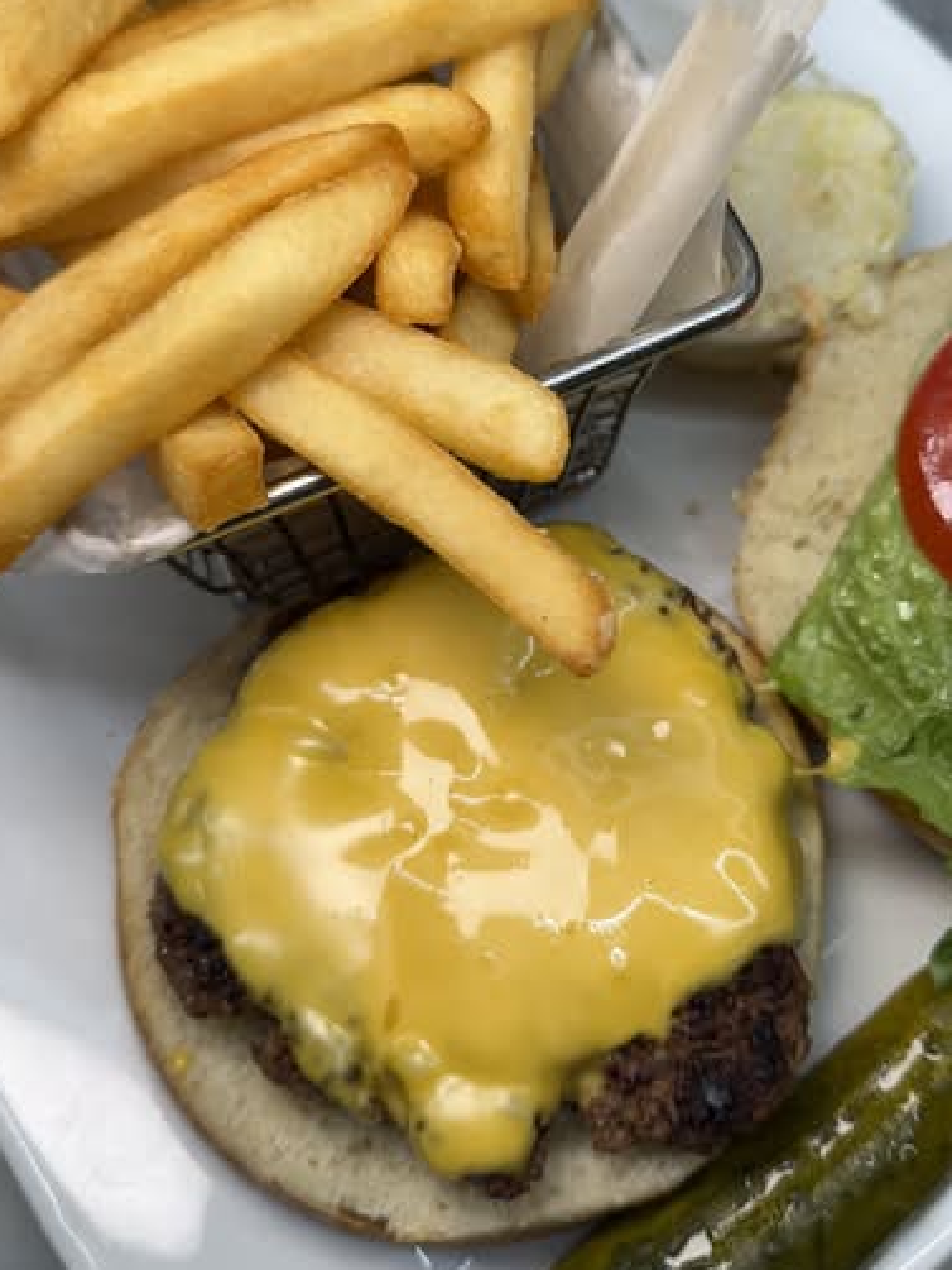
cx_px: 558
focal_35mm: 35
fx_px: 1284
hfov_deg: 40.5
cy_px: 511
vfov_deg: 52.3
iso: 50
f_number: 1.78
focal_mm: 6.76
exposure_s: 1/120
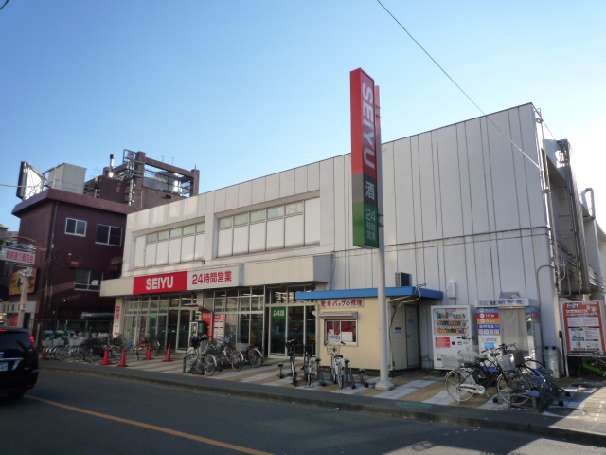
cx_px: 303
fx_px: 438
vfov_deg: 54.9
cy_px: 228
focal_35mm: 25
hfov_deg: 69.4
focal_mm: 4.4
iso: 160
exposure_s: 1/500
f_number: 3.5
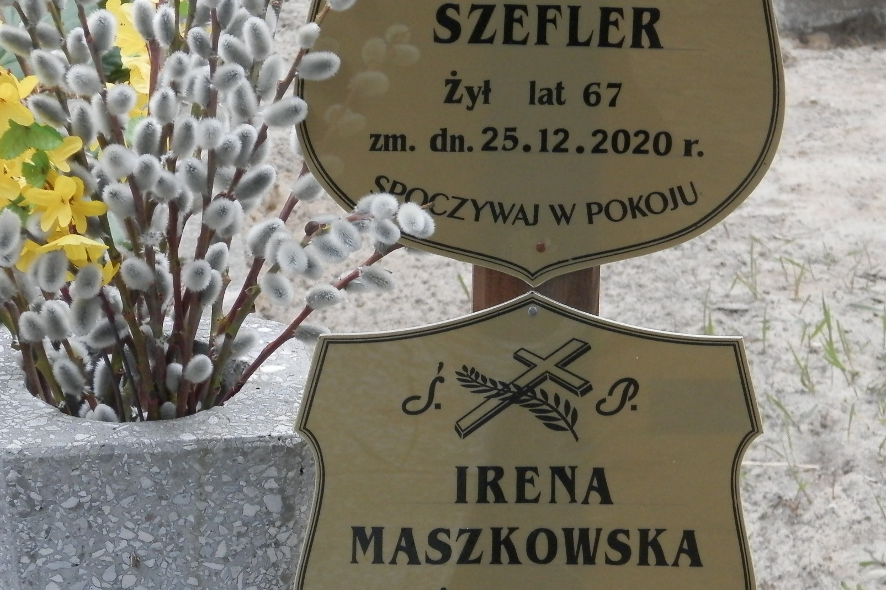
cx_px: 537
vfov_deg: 10.1
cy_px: 282
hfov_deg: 15.1
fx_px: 3347
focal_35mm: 136
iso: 200
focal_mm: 14.6
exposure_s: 1/30
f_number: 4.2
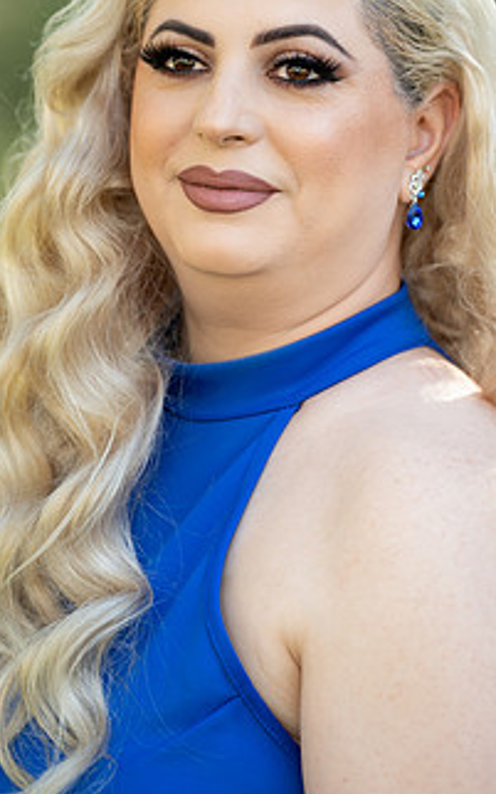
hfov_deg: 7.2
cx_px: 279
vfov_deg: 11.6
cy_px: 293
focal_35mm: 181
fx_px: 3918
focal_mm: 127
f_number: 2.8
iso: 400
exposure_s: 1/200
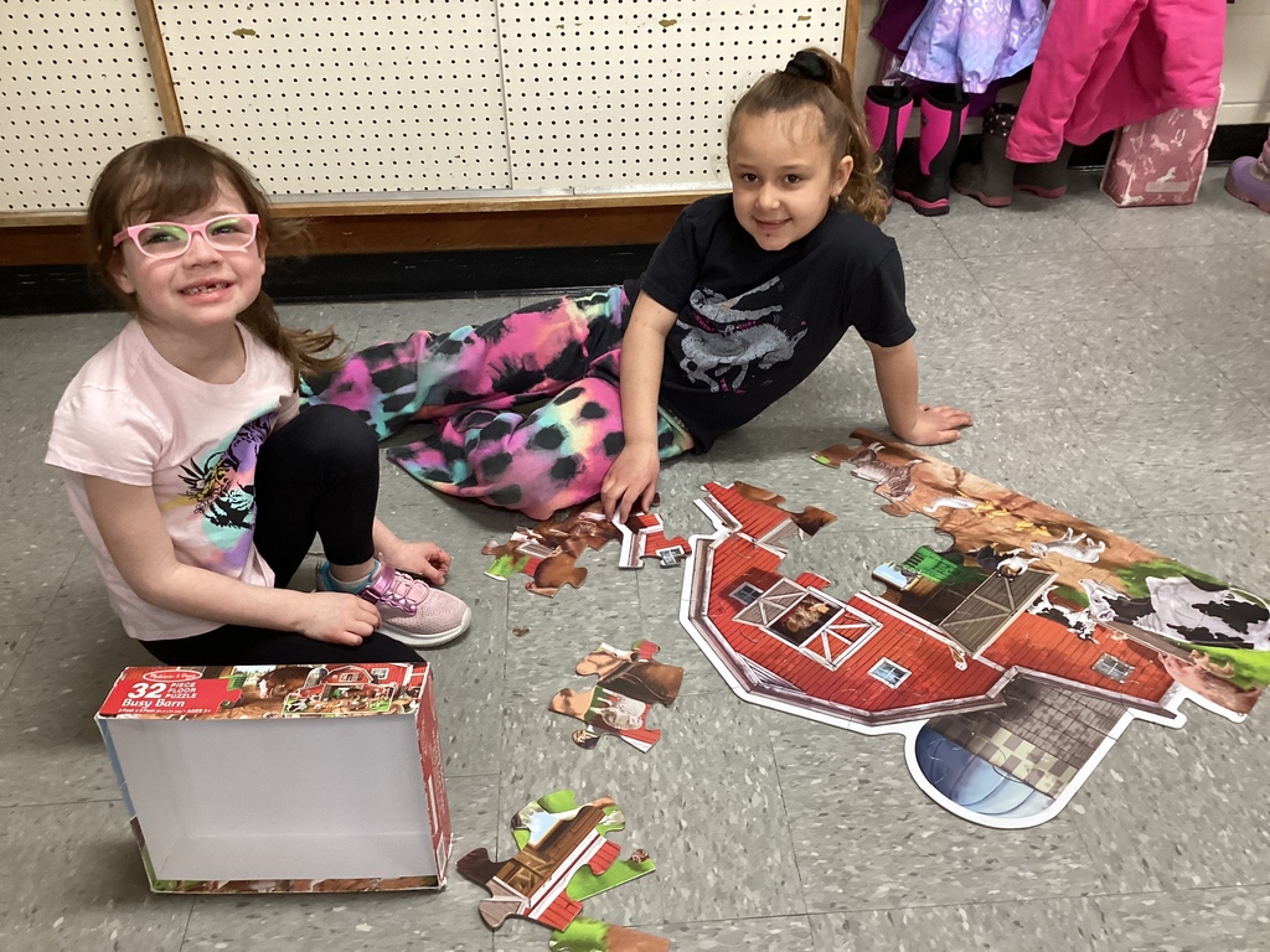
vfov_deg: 45.4
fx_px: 1137
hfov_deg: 58.4
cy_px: 476
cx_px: 635
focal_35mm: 31
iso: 200
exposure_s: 1/60
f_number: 2.4
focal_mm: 3.3
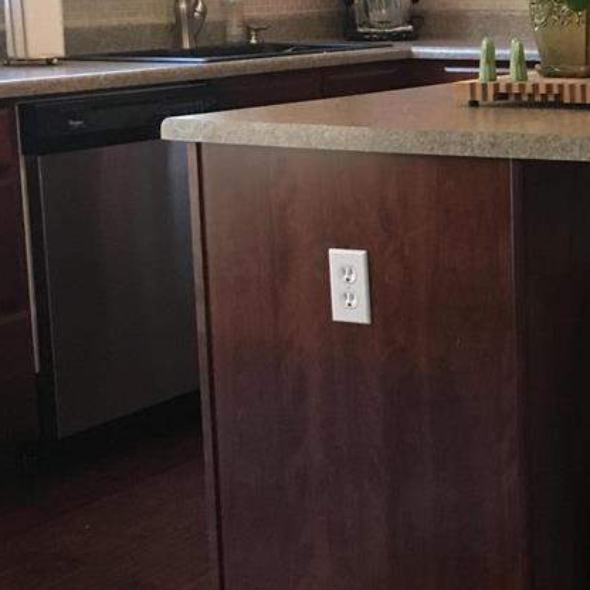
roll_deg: +2.1
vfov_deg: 23.3
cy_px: 201
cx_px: 608
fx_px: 1427
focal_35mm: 74
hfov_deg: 22.4
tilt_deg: -9.1
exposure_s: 1/30
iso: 160
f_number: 2.2
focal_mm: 4.15
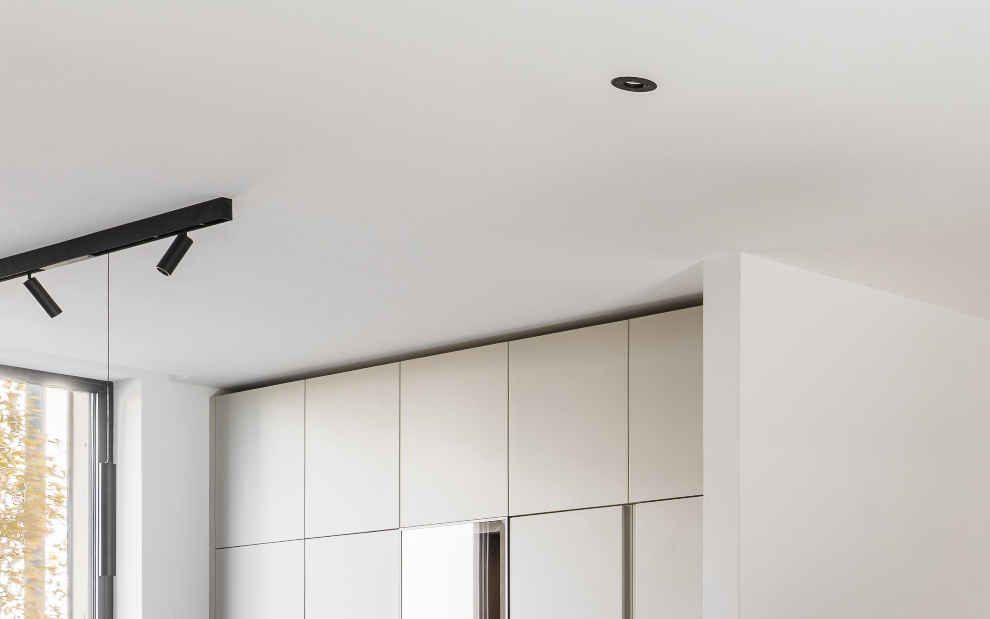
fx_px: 2104
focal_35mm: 78
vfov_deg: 15.9
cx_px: 1280
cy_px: 799
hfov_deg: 23.5
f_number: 14
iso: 100
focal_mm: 26
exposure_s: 1/20
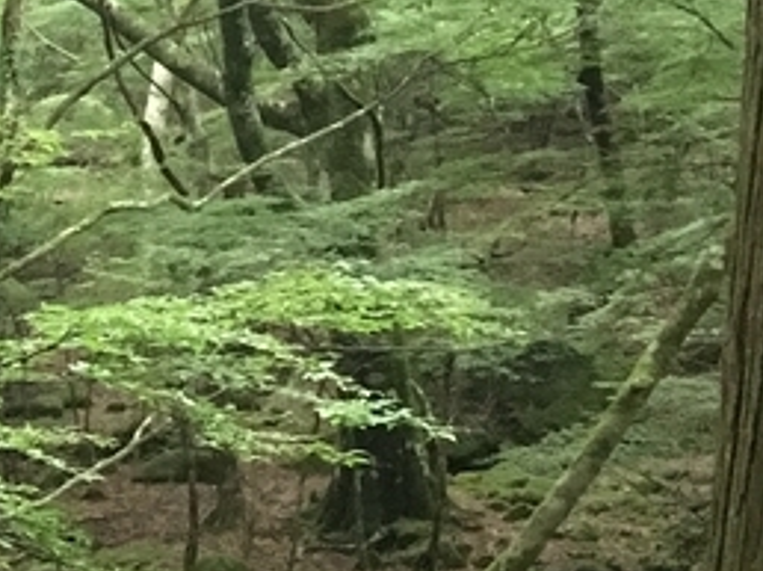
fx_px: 2973
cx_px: -790
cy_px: 568
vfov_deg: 10.9
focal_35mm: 135
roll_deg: -0.7
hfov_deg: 12.7
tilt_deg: -3.9
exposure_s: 1/15
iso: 250
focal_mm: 4.15
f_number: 2.2
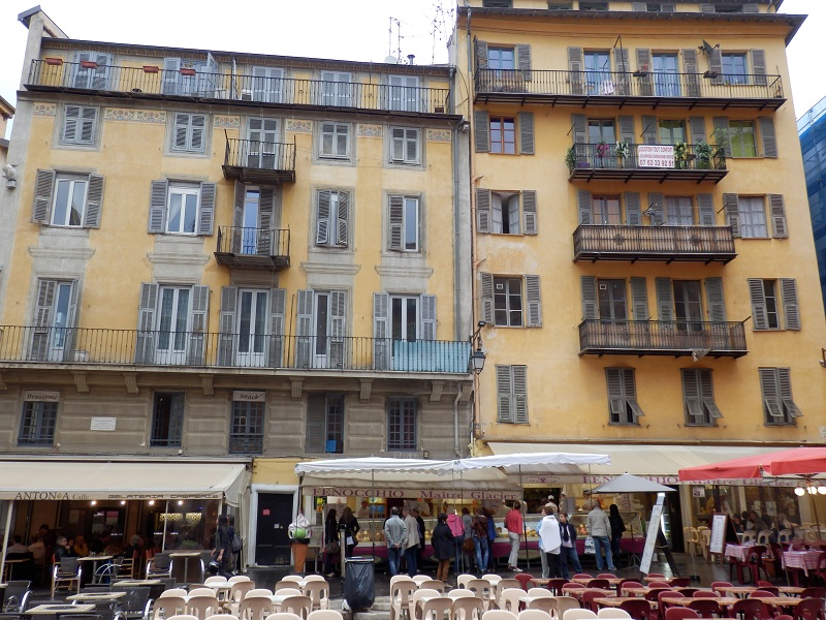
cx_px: 413
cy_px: 310
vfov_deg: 46.8
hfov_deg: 60.0
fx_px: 716
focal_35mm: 30
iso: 80
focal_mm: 5.5
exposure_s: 1/80
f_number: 3.3
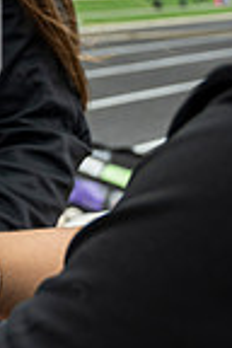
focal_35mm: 75
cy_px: 48
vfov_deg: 26.3
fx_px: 725
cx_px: -106
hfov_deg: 16.7
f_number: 4
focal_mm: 24
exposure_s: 1/800
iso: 250
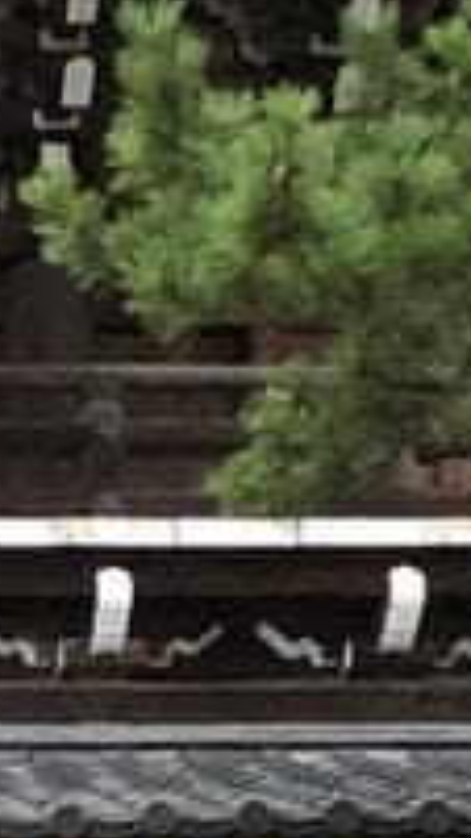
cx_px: -300
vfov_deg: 11.1
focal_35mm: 189
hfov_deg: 6.3
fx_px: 4198
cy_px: 1142
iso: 100
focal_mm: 3.99
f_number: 1.8
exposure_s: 1/15
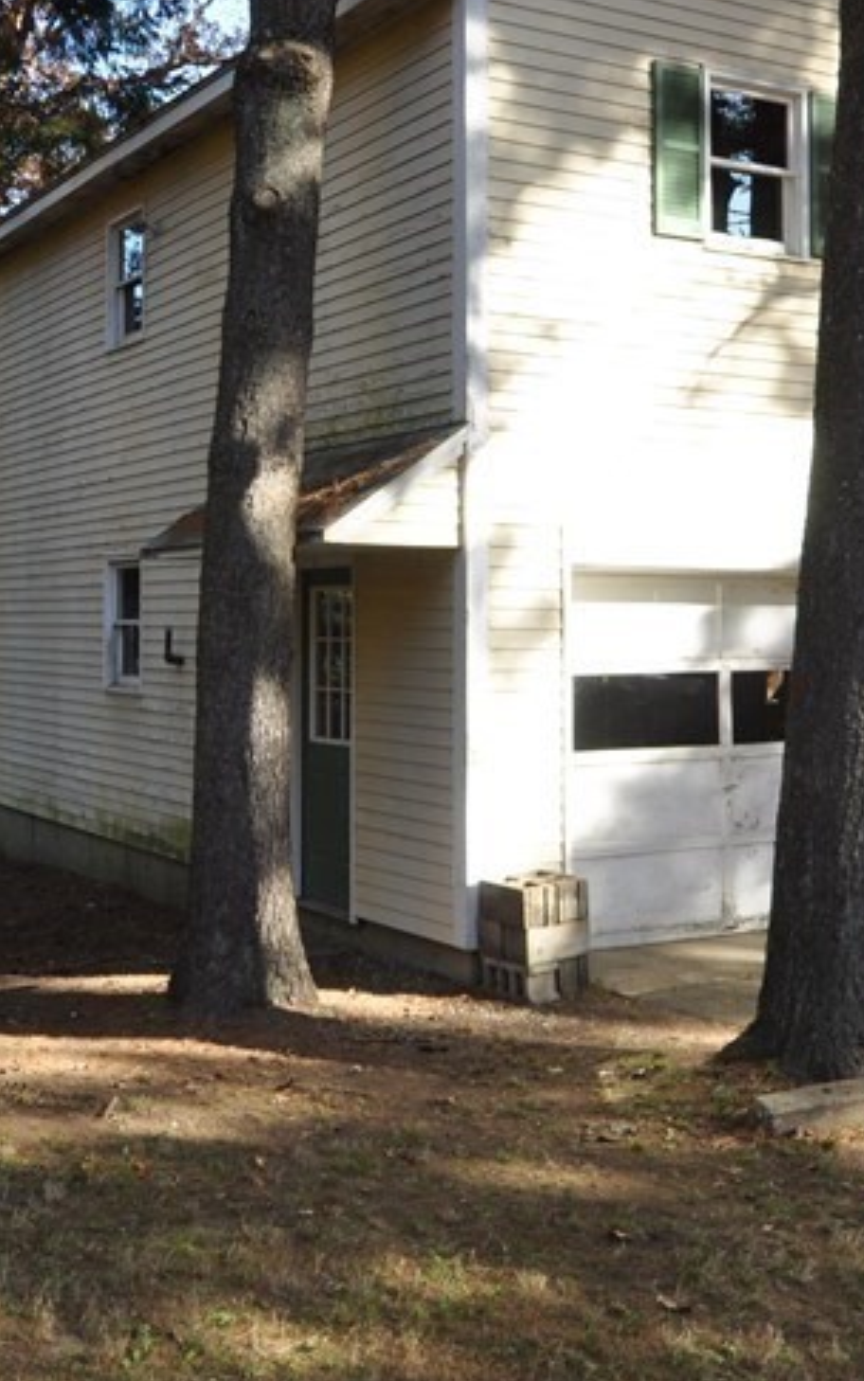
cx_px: 404
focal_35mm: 45
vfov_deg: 44.0
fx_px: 1694
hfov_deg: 28.6
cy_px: 511
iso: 200
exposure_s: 1/100
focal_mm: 14
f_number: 6.3
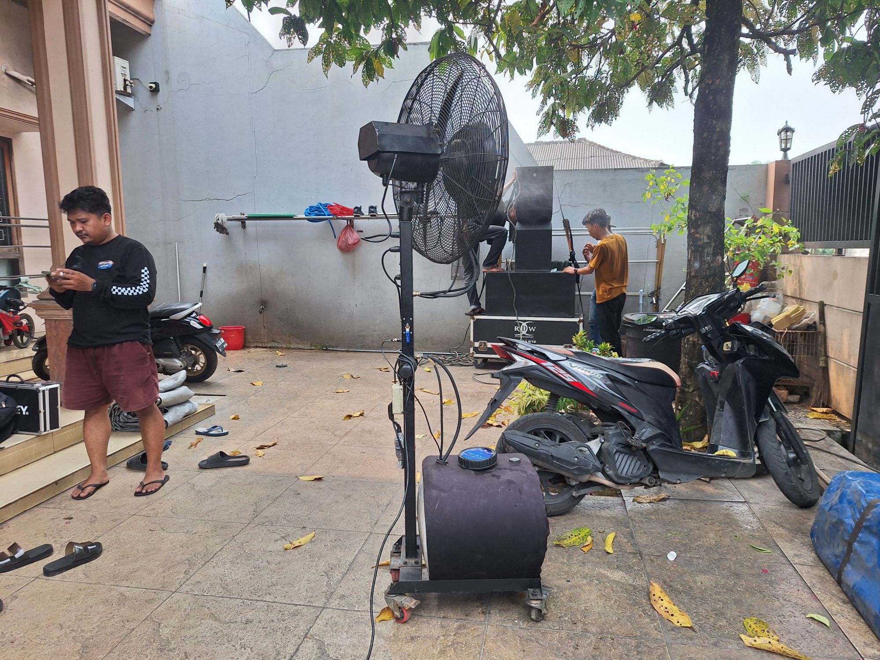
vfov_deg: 58.9
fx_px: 585
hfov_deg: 73.9
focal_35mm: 23
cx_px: 440
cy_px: 330
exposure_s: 1/490
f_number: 1.8
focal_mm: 5.54
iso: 40
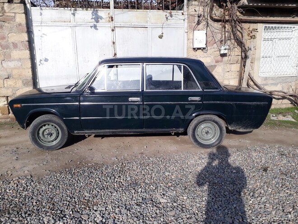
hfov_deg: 65.3
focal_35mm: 27
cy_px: 112
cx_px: 149
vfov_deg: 51.4
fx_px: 232
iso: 40
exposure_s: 1/1048
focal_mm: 3.6
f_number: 1.9
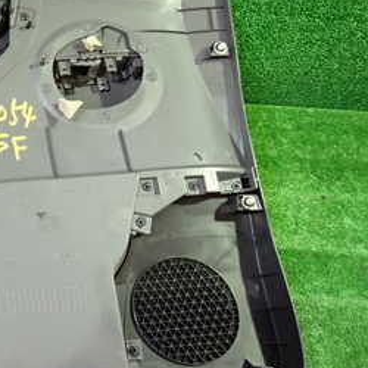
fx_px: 637
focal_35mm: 53
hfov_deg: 28.5
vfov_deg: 32.1
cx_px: -60
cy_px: 149
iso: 500
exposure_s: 1/30
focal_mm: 4.5
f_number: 2
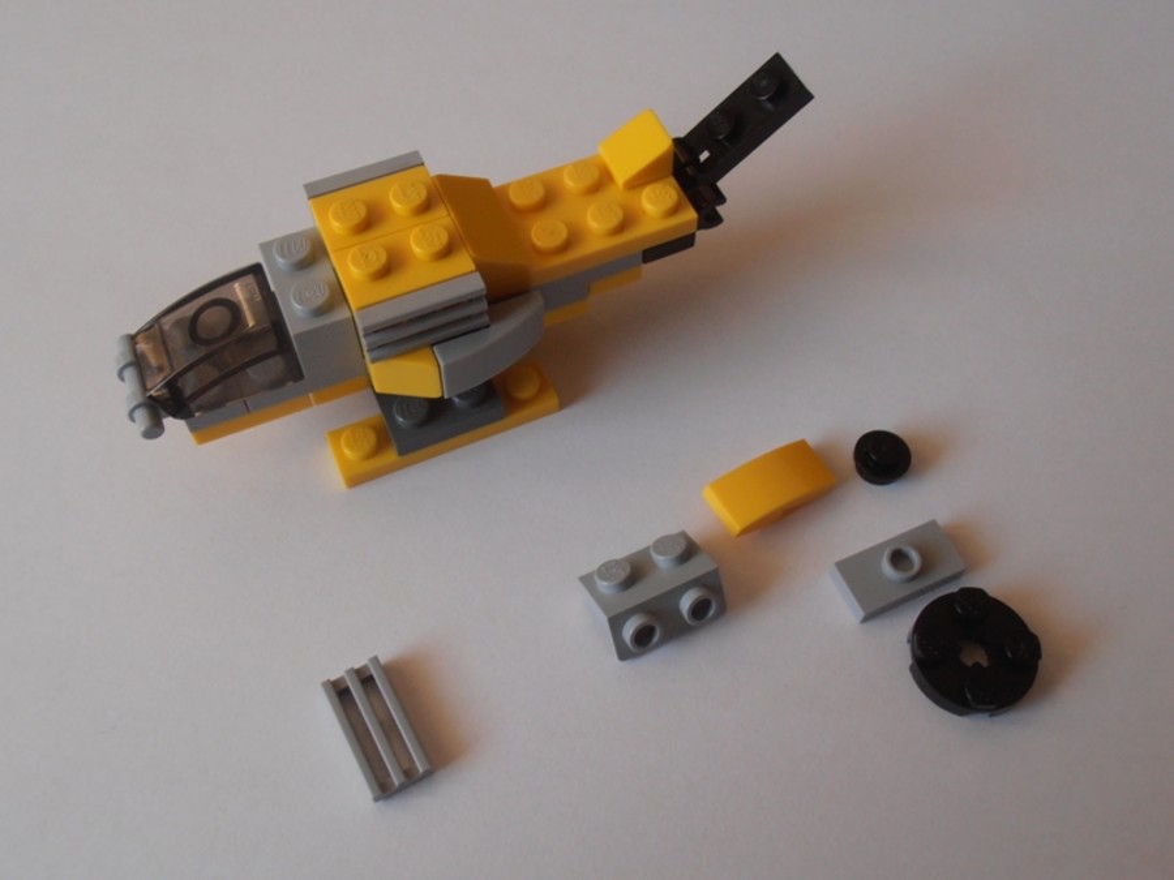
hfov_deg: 50.1
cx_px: 587
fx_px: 1255
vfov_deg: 38.7
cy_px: 440
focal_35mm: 37
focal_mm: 6.61
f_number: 3.9
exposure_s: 1/25
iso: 125
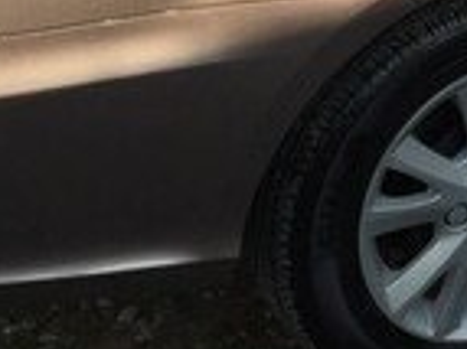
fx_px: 1806
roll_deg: -0.7
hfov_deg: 13.2
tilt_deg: -18.6
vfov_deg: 10.7
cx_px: 852
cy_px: -161
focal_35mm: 134
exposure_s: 1/1647
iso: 32
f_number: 2.2
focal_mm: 4.15
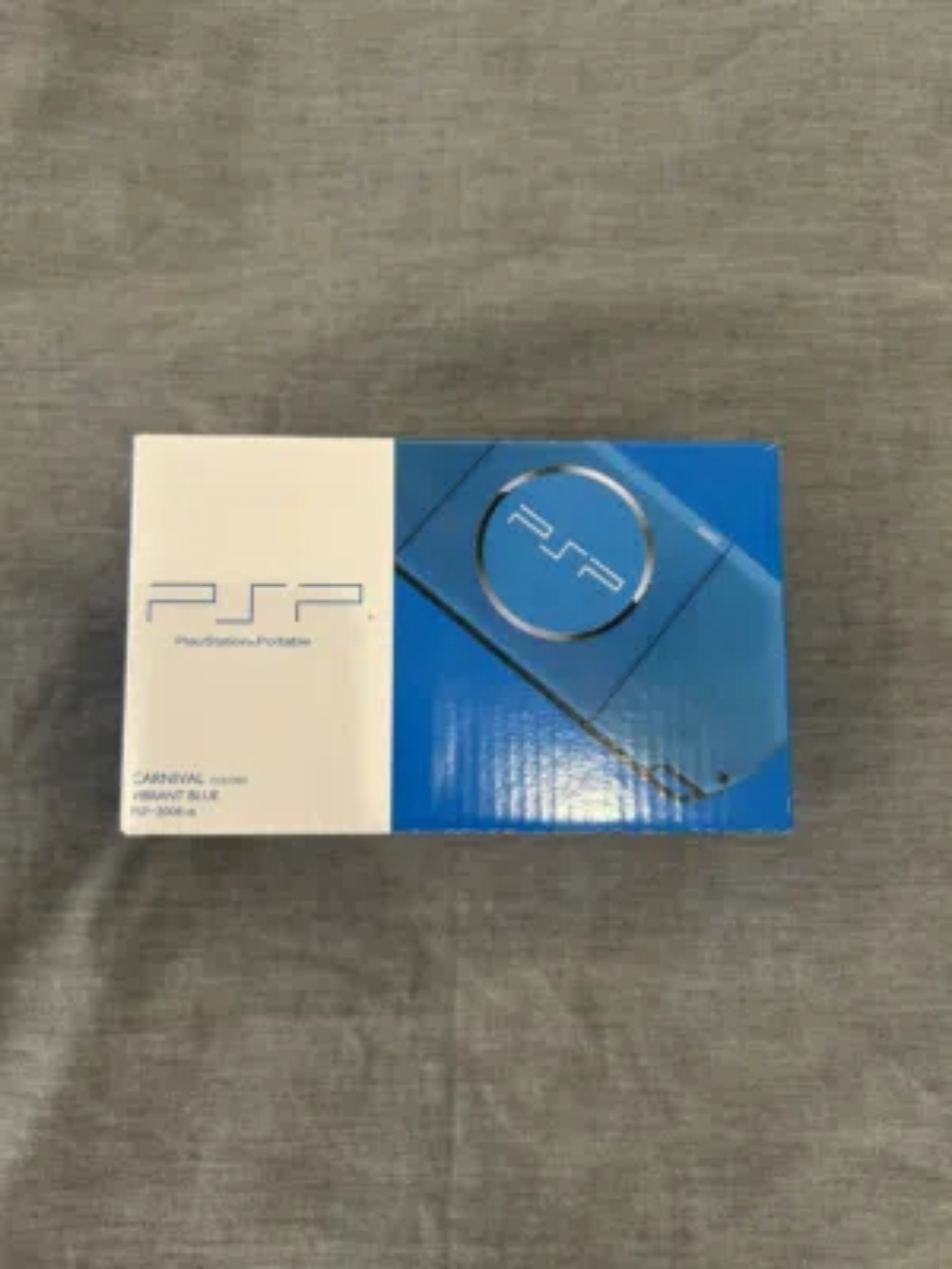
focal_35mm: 26
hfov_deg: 53.1
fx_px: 953
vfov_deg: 67.3
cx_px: 476
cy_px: 634
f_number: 1.5
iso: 125
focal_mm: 5.7
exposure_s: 1/88
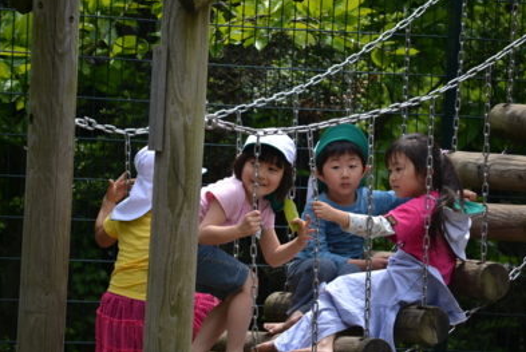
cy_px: 175
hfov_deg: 6.7
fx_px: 4461
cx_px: 266
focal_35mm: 305
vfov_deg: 4.5
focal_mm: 200
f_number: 5.6
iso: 220
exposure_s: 1/500
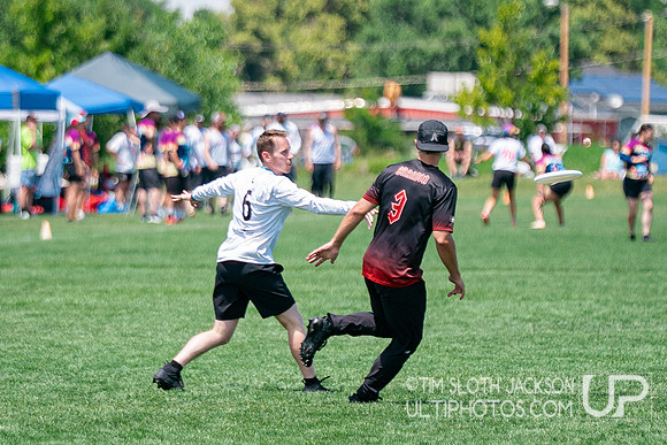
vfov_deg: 2.6
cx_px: 270
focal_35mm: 536
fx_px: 9934
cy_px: 261
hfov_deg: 3.8
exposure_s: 1/3200
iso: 250
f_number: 2.8
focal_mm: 200
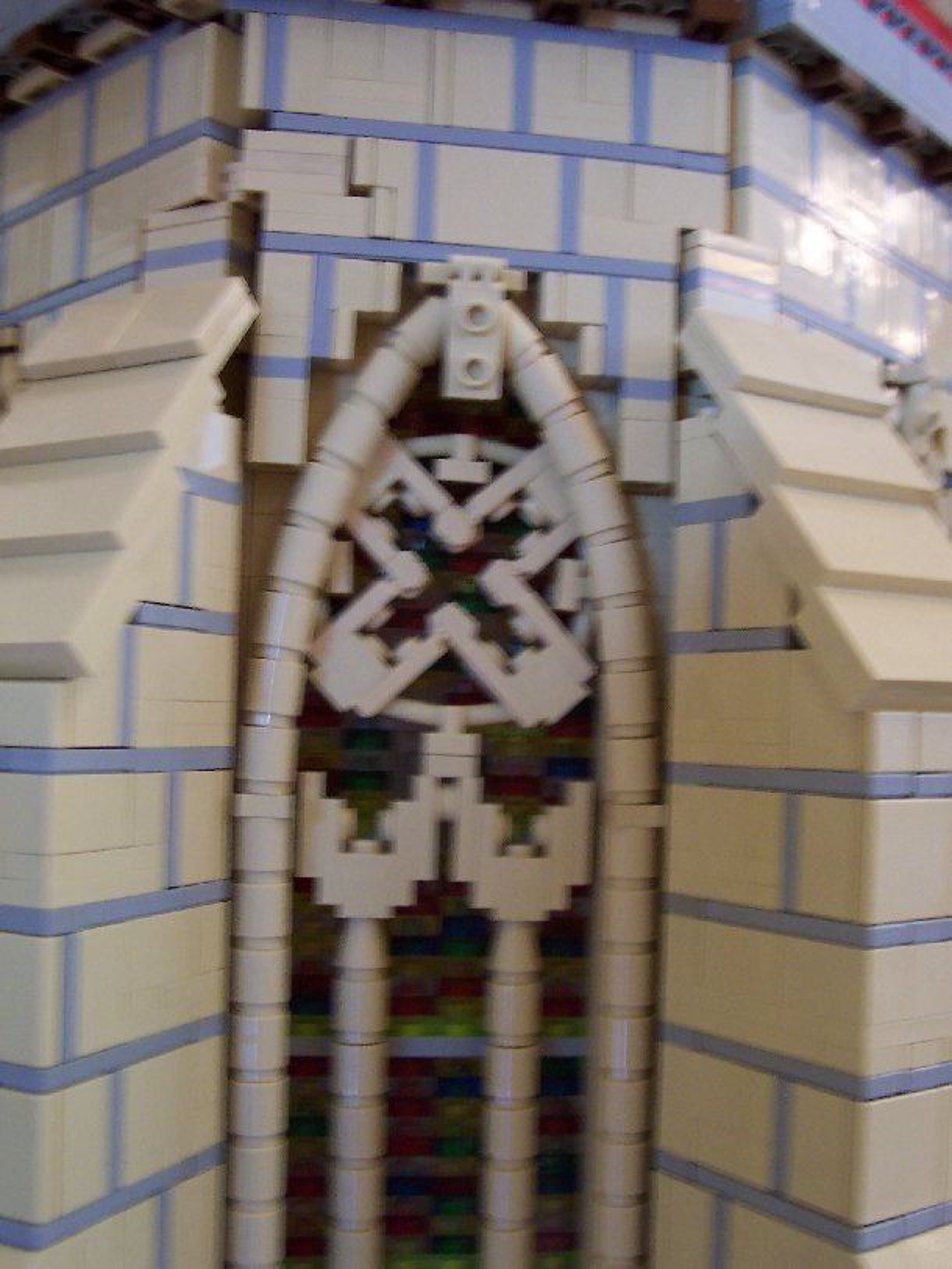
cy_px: 634
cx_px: 476
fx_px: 1356
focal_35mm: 37
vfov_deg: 50.1
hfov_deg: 38.7
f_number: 2.8
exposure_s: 1/8
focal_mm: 5.6
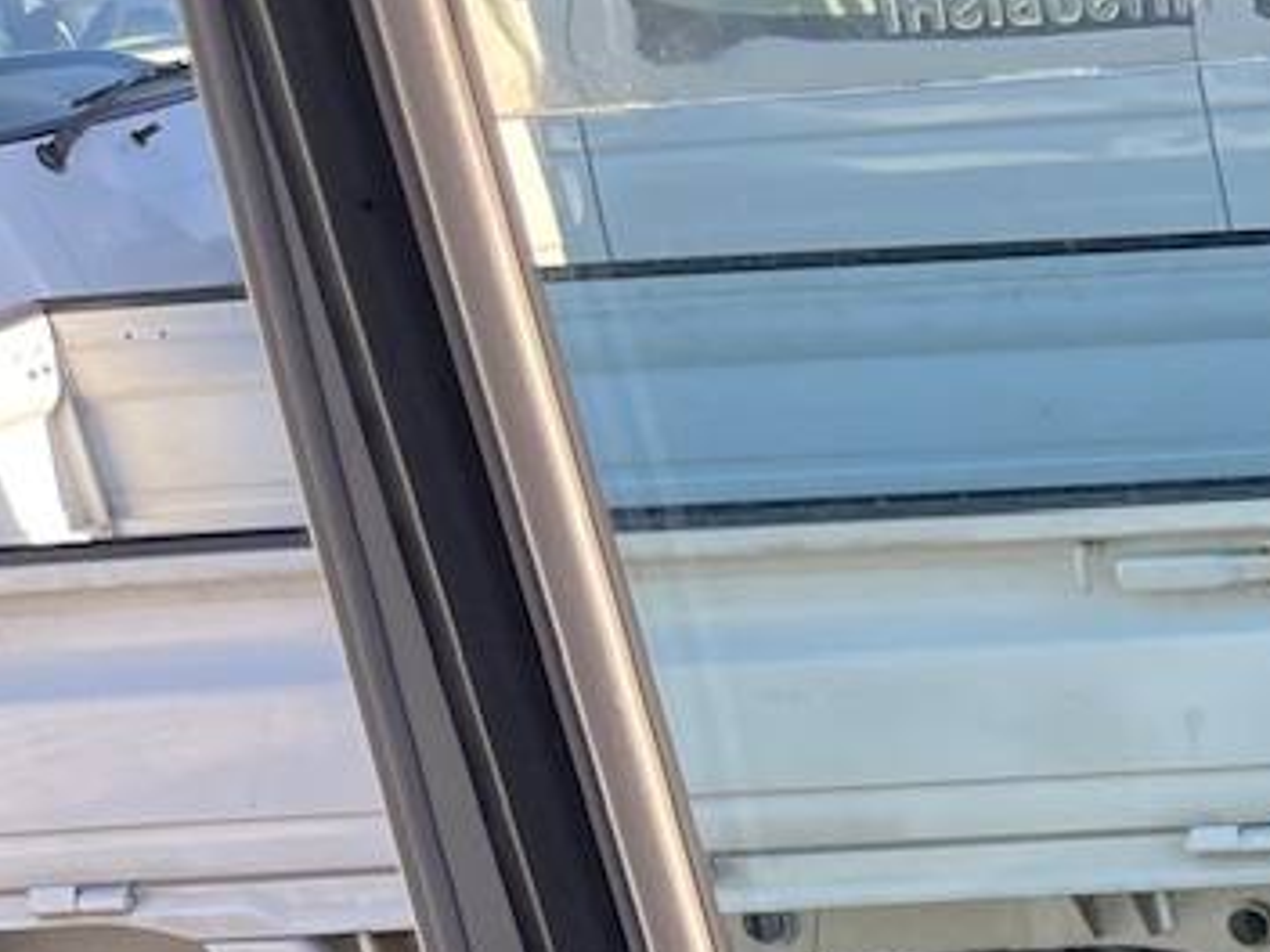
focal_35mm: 91
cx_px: 2305
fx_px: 3339
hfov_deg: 17.4
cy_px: 1378
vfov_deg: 15.2
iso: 32
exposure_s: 1/472
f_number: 1.6
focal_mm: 5.1
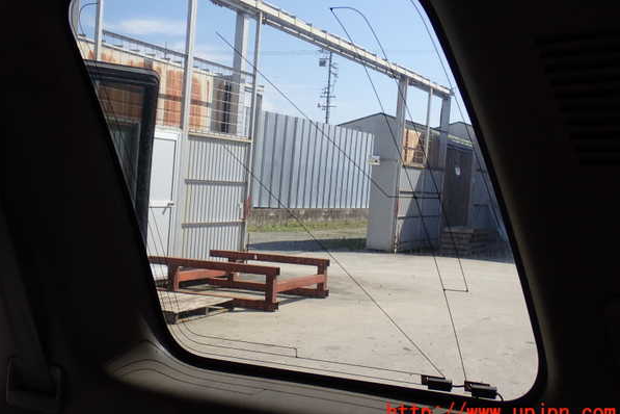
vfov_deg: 29.2
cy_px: 192
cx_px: 309
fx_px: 792
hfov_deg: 42.7
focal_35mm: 46
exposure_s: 1/125
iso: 100
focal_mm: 7.84
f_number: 4
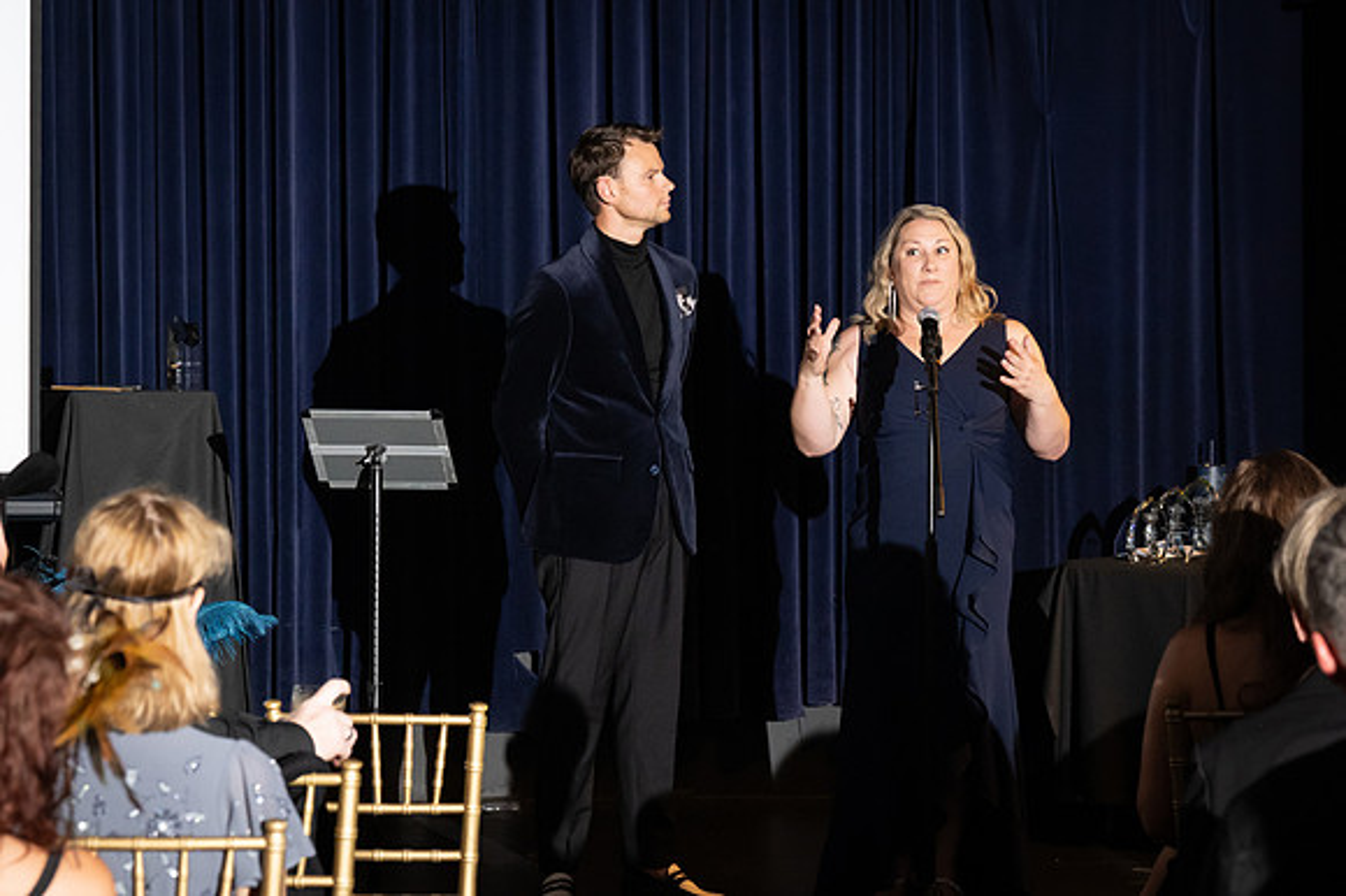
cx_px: 673
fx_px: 4073
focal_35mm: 109
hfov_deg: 18.8
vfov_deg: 12.6
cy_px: 448
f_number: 4.5
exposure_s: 1/200
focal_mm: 73
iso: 2500
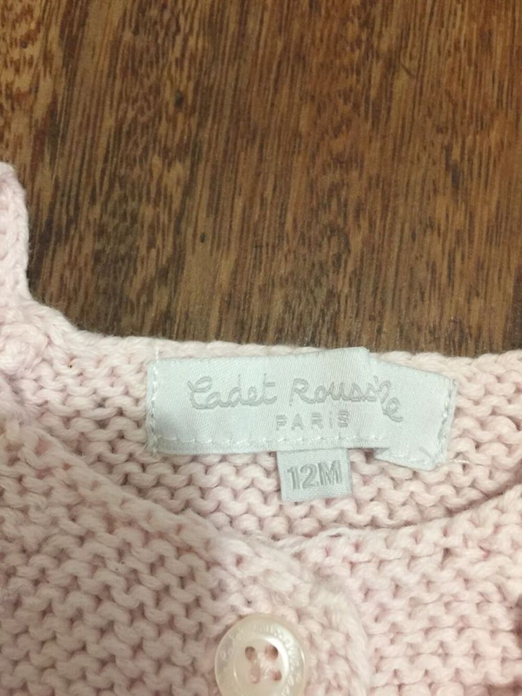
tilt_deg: -80.9
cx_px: 261
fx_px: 583
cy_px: 348
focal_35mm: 29
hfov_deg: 48.2
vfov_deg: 61.7
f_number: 2.2
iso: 125
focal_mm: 4.15
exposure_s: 1/10
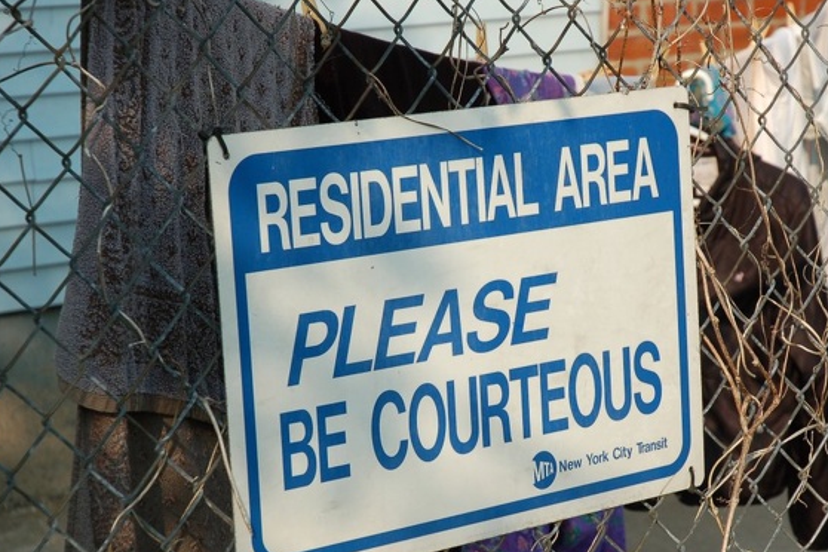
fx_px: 2737
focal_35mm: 119
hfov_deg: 17.2
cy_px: 316
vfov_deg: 11.5
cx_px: 500
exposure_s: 1/640
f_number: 6.3
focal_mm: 56
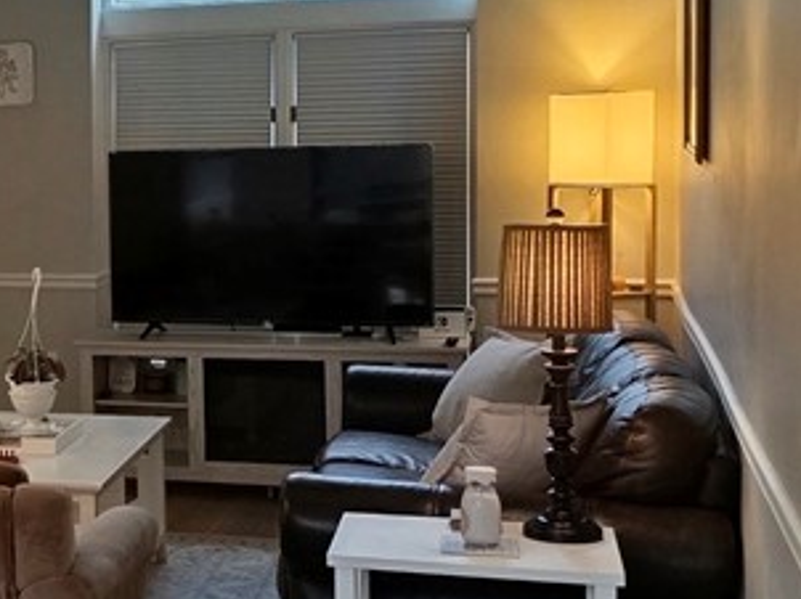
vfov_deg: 18.9
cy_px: 246
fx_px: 1803
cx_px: -286
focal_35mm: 78
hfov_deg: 22.1
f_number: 1.7
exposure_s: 1/120
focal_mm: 6.3
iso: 160
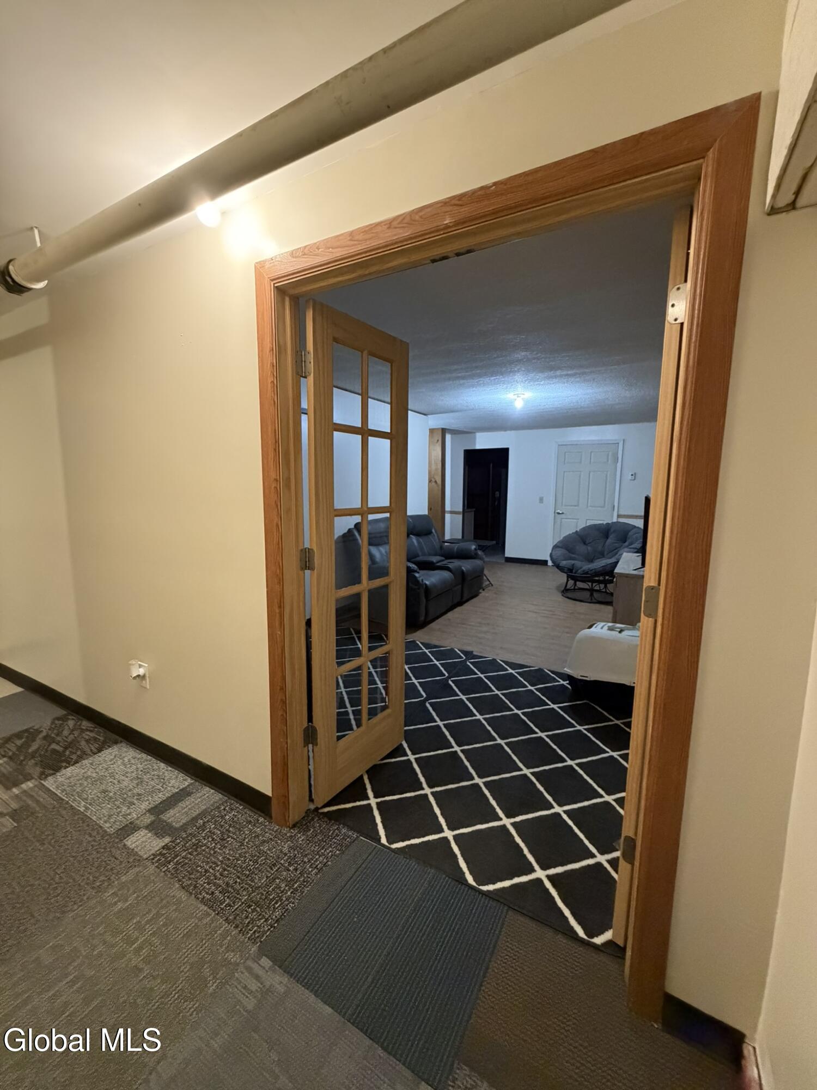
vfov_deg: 102.1
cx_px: 408
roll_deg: +0.5
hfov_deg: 85.7
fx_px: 441
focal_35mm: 14
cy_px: 545
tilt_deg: -7.5
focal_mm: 2.22
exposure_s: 1/60
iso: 800
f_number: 2.2
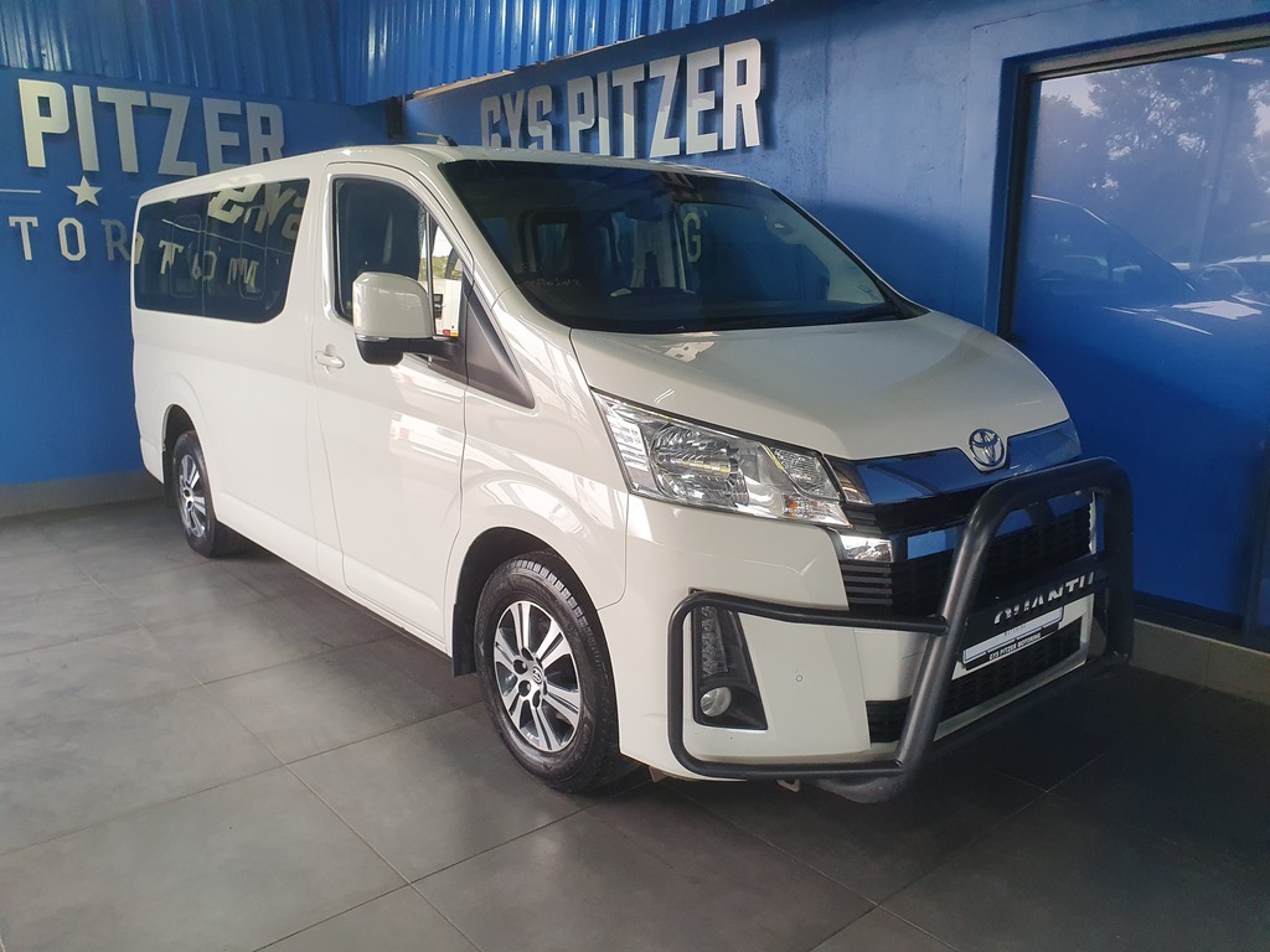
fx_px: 954
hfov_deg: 67.3
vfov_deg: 53.1
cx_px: 635
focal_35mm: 26
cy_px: 476
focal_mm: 4.32
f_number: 2.4
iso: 250
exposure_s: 1/100
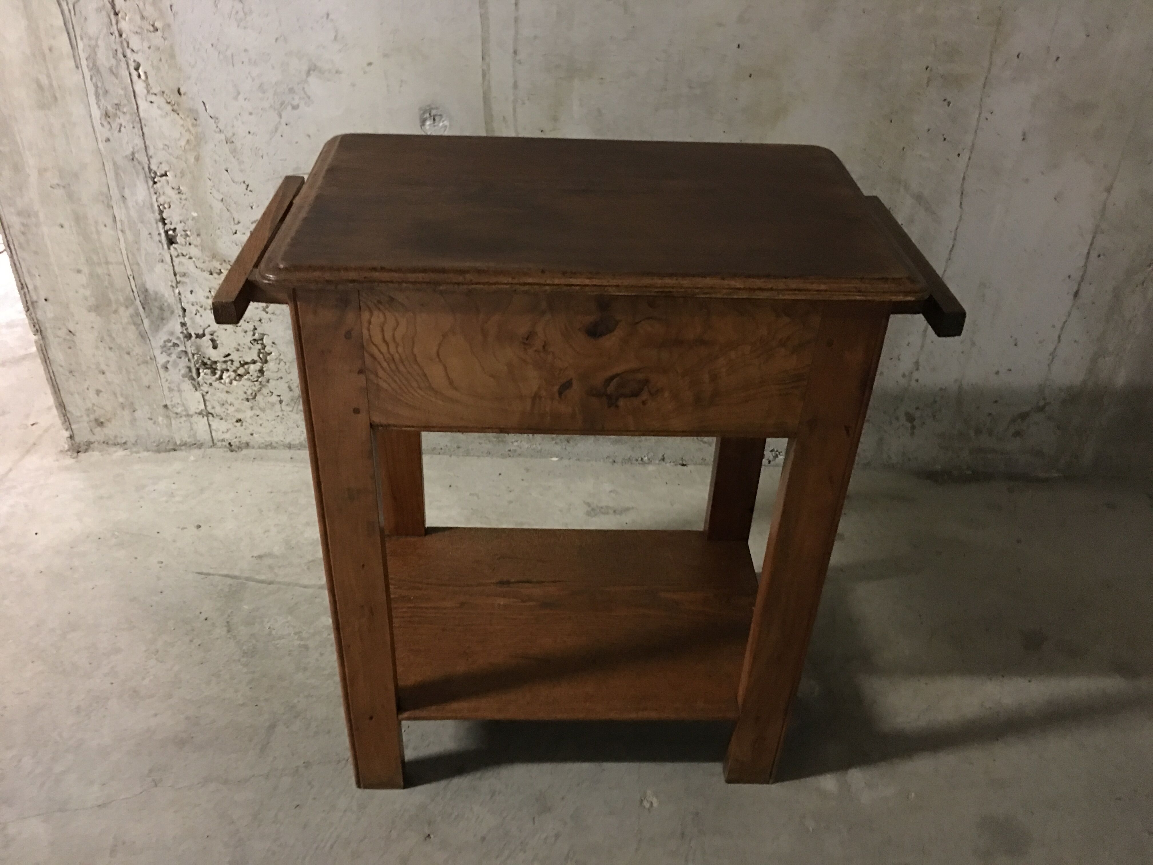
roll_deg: -1.9
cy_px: 432
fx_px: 966
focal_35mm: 29
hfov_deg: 61.7
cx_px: 576
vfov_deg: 48.2
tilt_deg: -33.8
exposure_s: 1/4
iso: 125
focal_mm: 4.15
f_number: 2.2
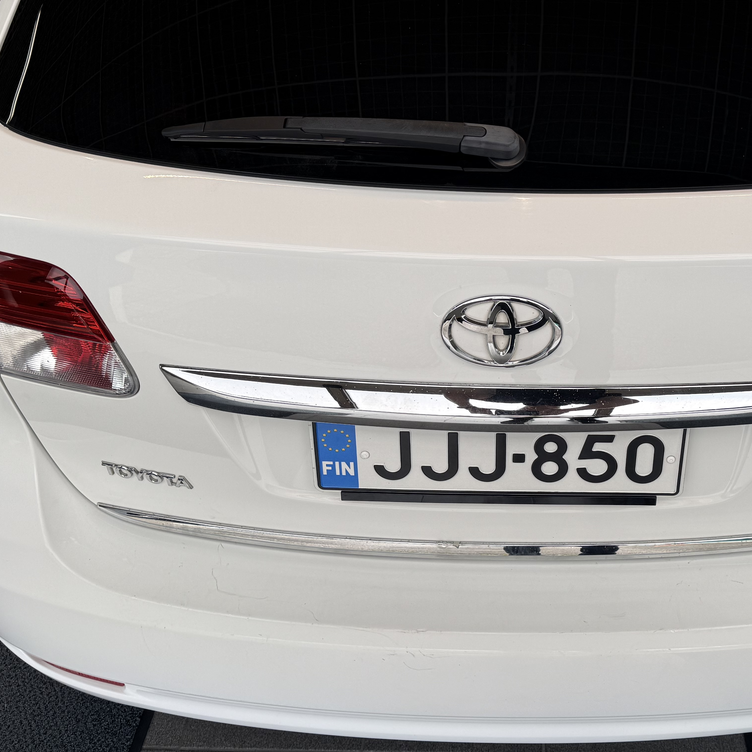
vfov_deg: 41.4
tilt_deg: -30.8
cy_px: 266
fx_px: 983
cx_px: 530
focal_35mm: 40
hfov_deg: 41.1
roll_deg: -1.9
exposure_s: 1/593
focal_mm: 6.76
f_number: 1.78
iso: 80
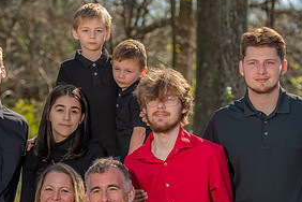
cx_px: 135
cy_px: 140
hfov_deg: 11.6
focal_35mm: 177
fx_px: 1485
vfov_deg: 7.8
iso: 50
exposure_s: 1/250
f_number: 4
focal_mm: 86
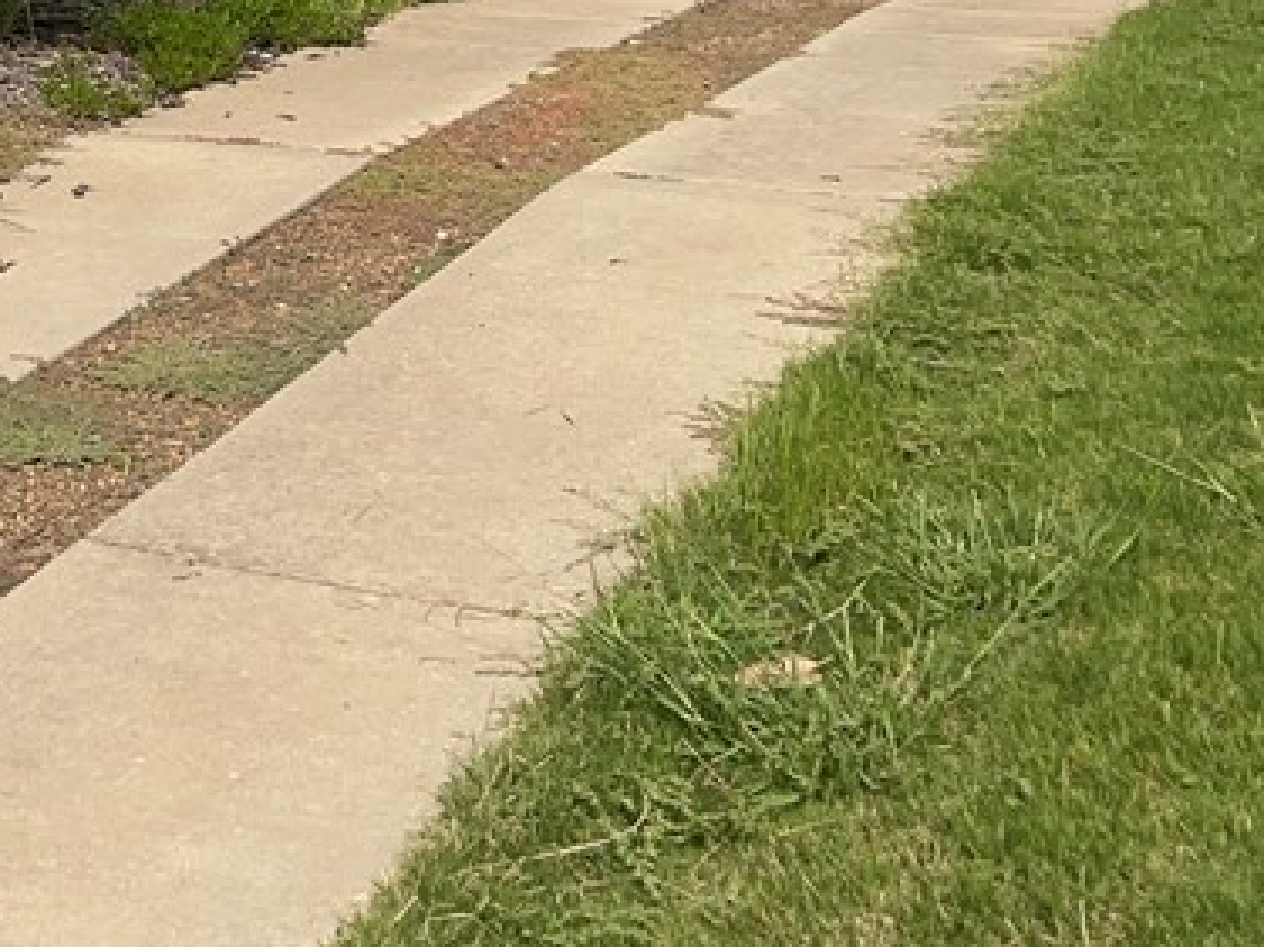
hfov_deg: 25.2
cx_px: -179
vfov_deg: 19.1
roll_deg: -1.7
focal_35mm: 71
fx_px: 2592
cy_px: -286
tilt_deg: +2.1
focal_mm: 5.1
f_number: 1.6
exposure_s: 1/3922
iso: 32
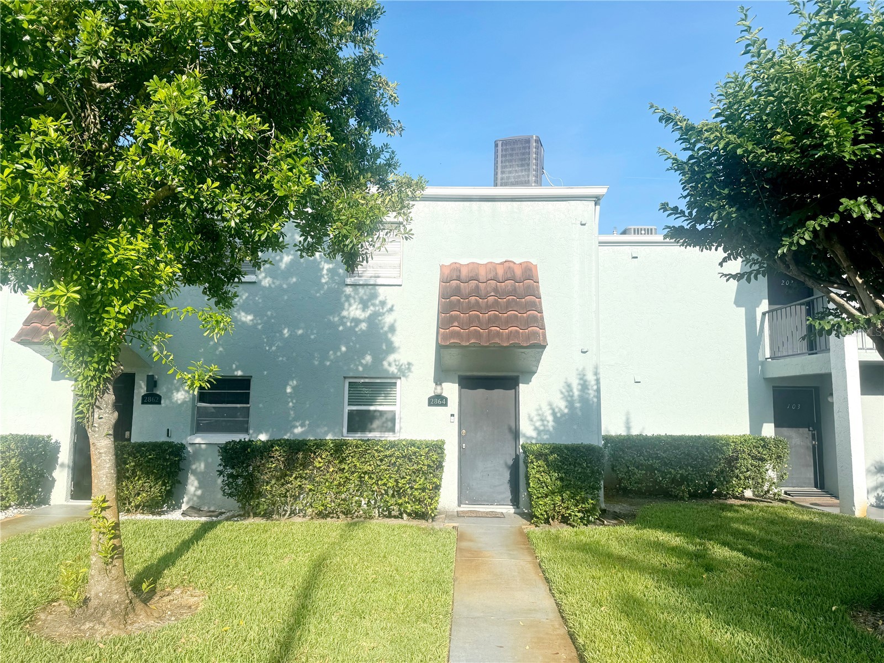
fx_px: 613
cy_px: 332
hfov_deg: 71.6
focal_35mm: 24
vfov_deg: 56.8
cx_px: 442
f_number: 1.78
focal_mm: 6.76
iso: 80
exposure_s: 1/10000
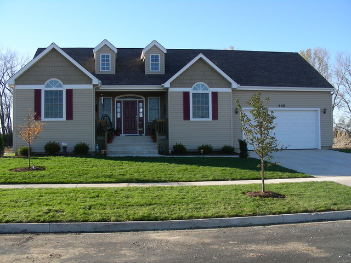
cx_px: 176
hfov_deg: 49.0
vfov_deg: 37.7
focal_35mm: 38
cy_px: 132
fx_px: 385
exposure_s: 1/334
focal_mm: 6.3
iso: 50
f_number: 4
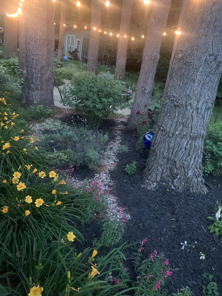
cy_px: 148
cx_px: 111
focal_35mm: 26
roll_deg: -10.5
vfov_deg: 67.3
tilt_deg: -22.0
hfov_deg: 53.1
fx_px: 222
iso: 640
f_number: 1.8
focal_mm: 4.25
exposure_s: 1/24
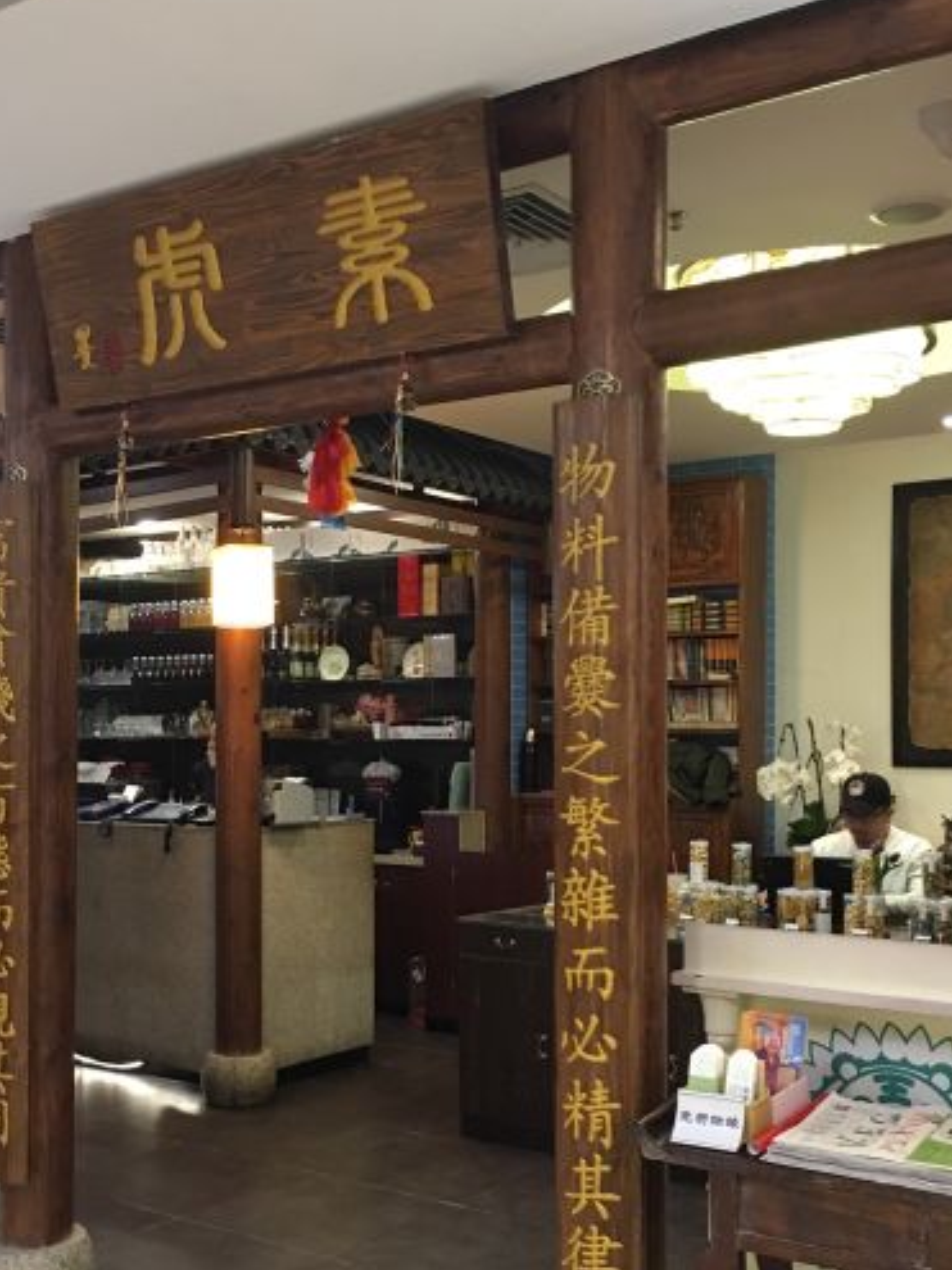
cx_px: 414
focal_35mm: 41
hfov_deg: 35.1
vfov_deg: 45.6
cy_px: 736
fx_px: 1504
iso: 100
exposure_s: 1/17
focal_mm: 4.15
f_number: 2.2
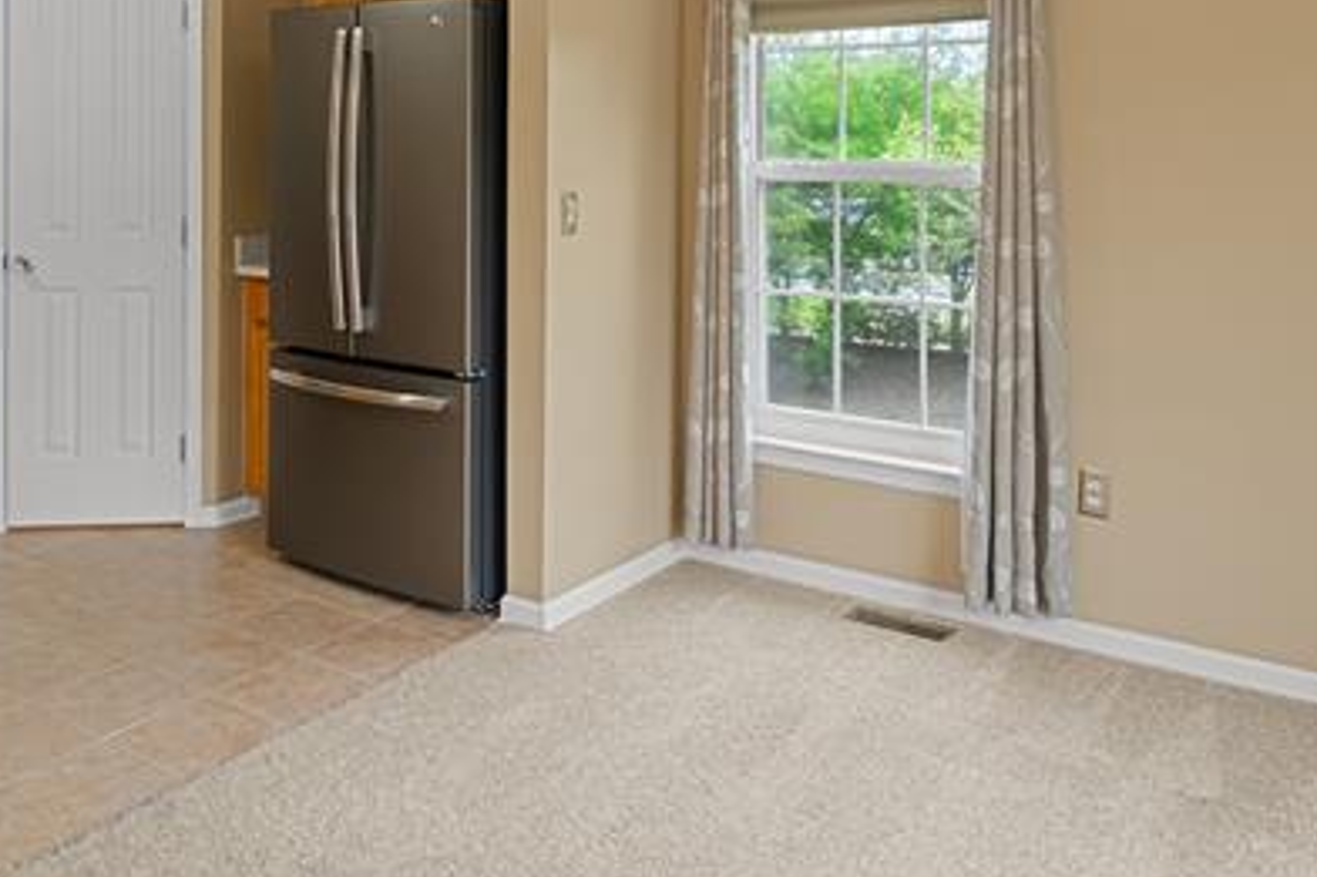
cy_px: 151
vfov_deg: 37.2
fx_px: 1243
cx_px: 454
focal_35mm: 34
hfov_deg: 54.8
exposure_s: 1/3
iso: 250
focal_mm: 13
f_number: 8
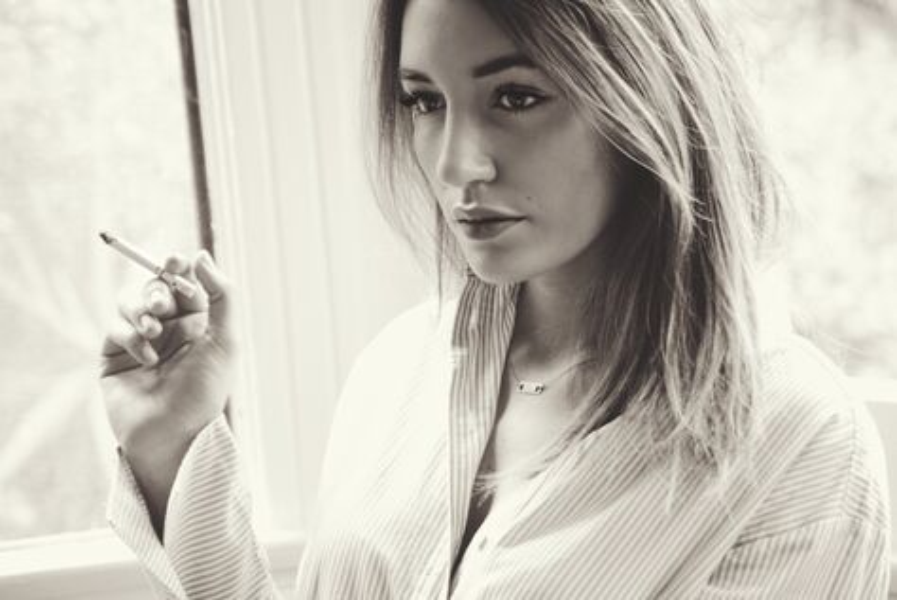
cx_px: 448
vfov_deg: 13.1
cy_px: 300
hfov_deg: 19.4
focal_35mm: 105
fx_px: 2619
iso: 800
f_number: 4.2
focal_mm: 70
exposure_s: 1/50
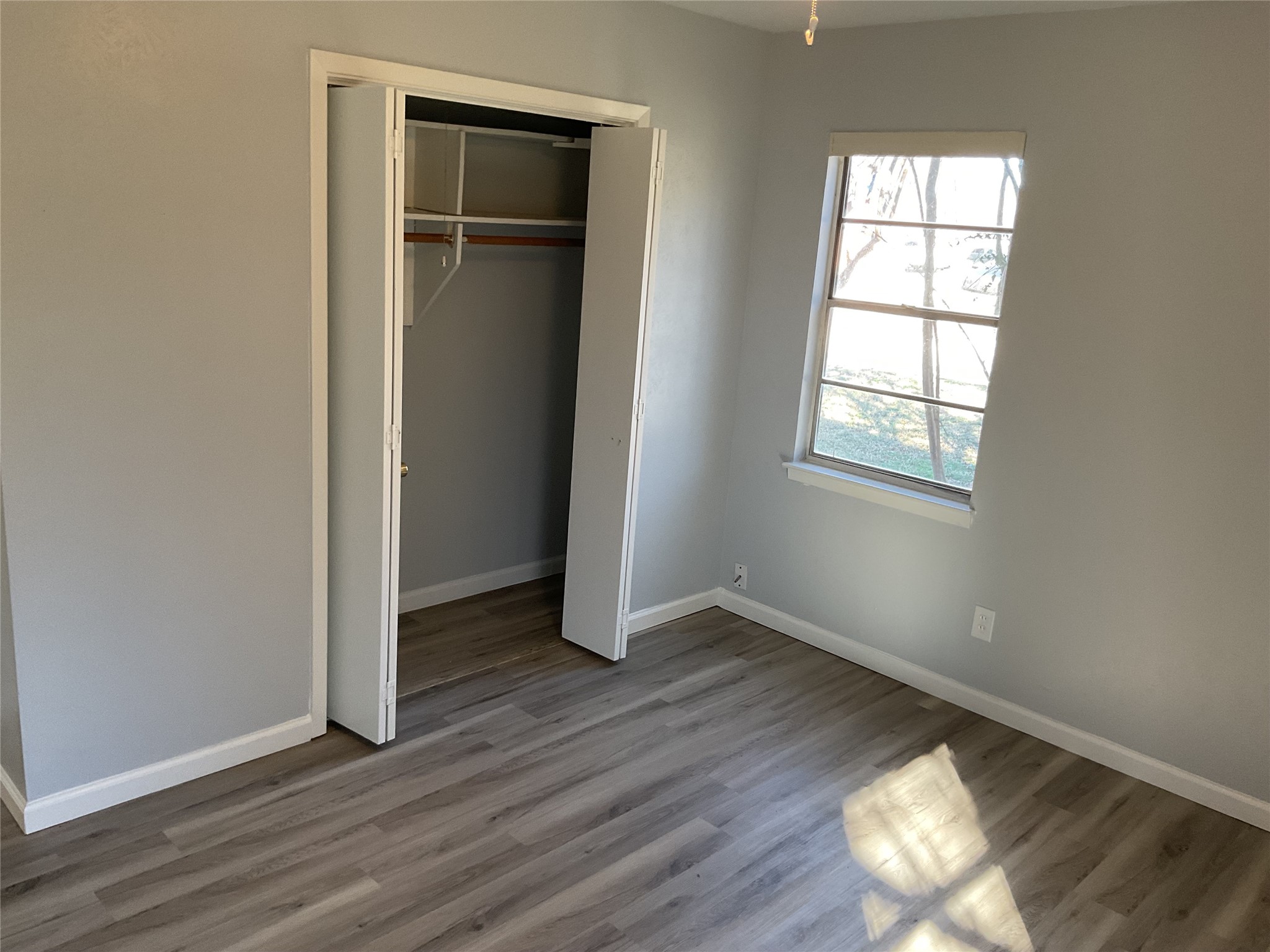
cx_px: 635
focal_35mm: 29
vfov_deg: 48.2
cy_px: 476
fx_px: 1064
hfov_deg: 61.7
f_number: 1.8
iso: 100
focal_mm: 3
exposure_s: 1/60
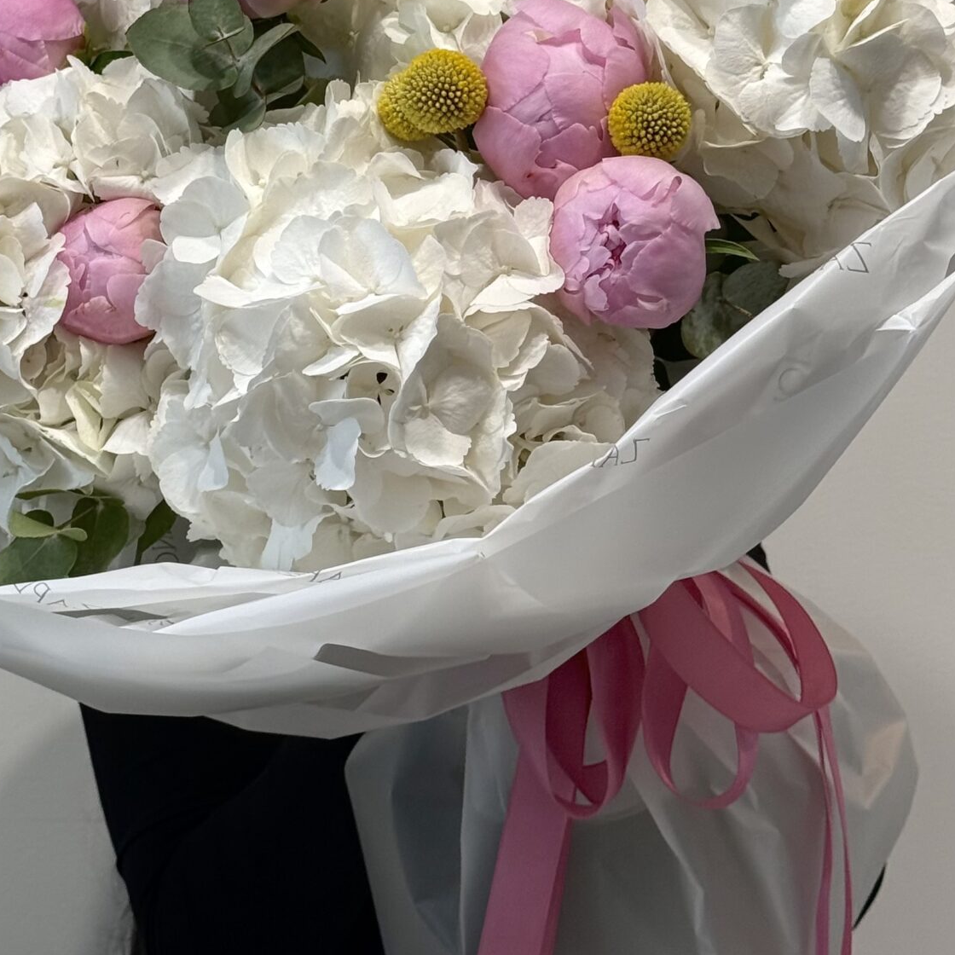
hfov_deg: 17.9
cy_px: 260
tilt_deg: -1.8
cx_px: 357
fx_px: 3028
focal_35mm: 97
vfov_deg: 17.8
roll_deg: -3.1
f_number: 1.78
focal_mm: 6.76
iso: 50
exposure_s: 1/121
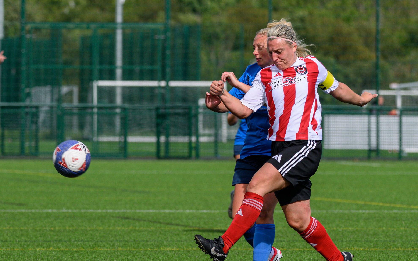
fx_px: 4819
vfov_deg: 3.1
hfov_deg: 5.0
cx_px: 303
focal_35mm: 423
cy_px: 72
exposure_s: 1/1600
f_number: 5
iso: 220
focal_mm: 195
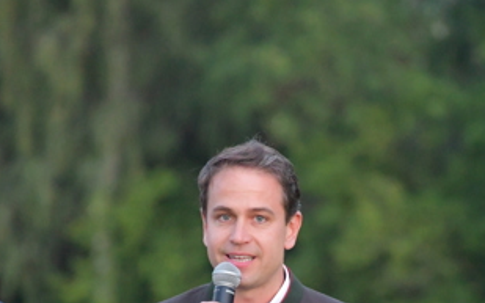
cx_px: 290
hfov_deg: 3.2
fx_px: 8788
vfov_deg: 2.0
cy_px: 285
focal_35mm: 665
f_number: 6.3
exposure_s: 1/125
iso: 10000
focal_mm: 240
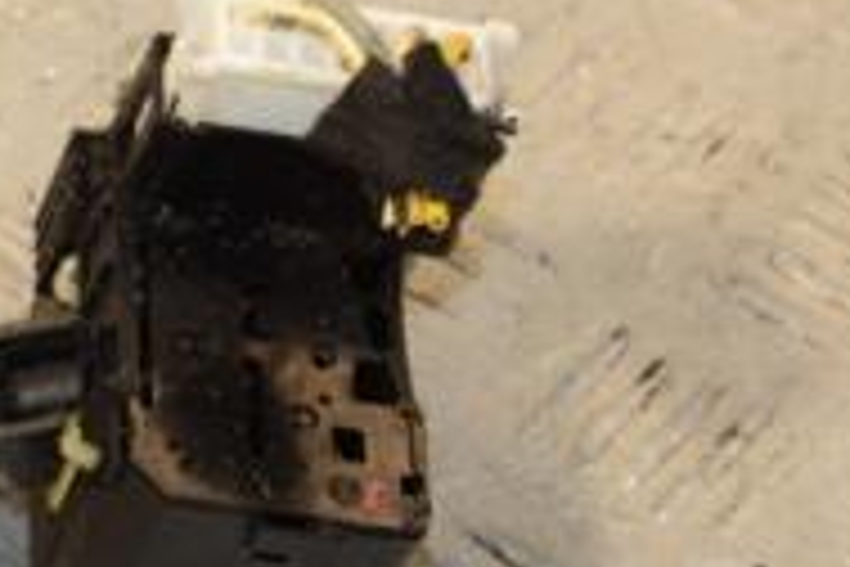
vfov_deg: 6.4
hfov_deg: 9.5
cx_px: -36
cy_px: 68
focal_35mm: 215
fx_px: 5066
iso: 800
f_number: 7.1
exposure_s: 1/200
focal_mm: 45
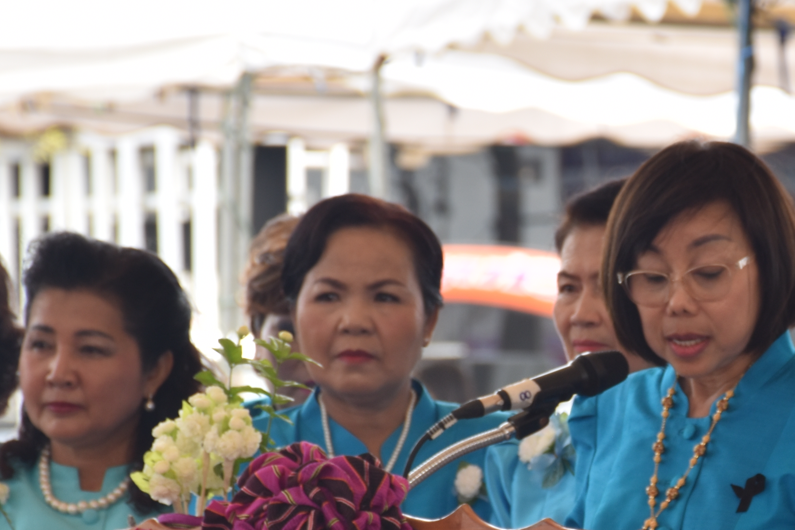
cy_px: 422
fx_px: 9627
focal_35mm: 436
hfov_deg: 4.7
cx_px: 681
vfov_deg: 3.2
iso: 100
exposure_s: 1/125
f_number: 5.6
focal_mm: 112
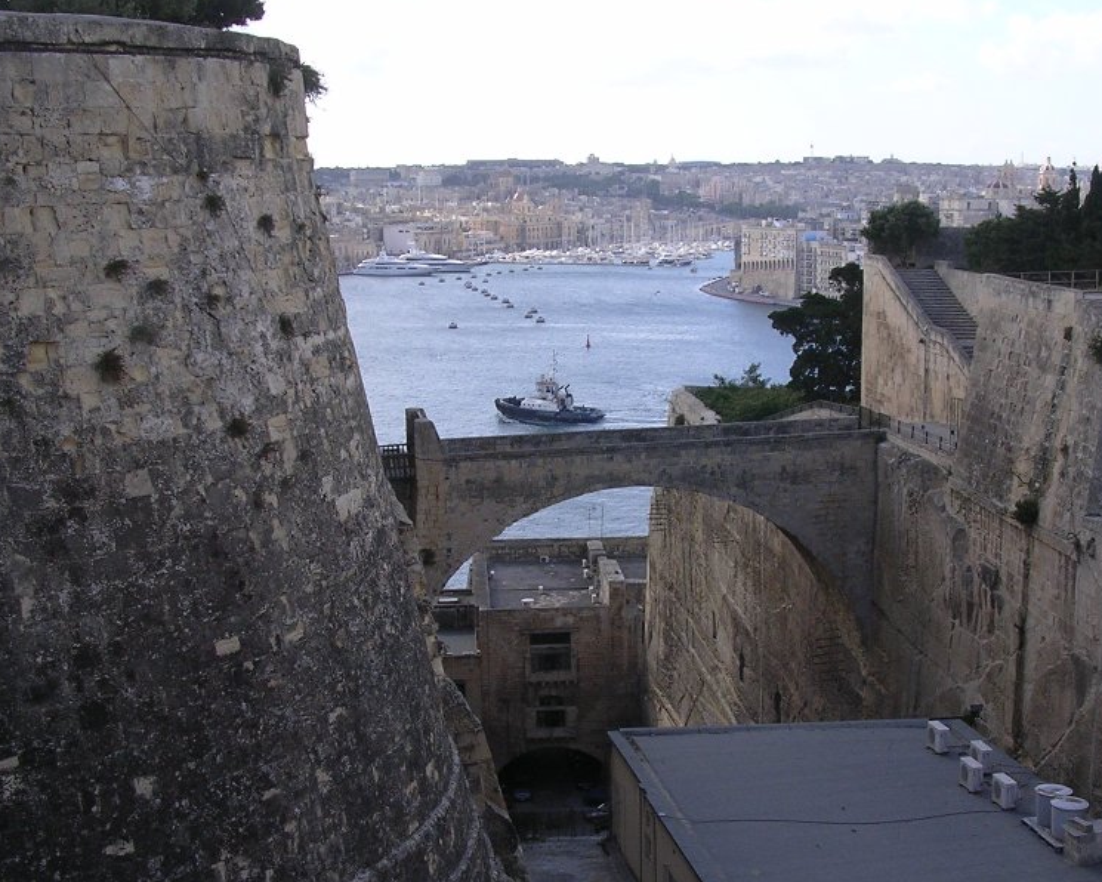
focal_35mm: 51
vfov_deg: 29.7
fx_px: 1663
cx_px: 626
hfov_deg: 36.6
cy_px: 459
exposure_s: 1/164
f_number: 5.6
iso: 100
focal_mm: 5.8
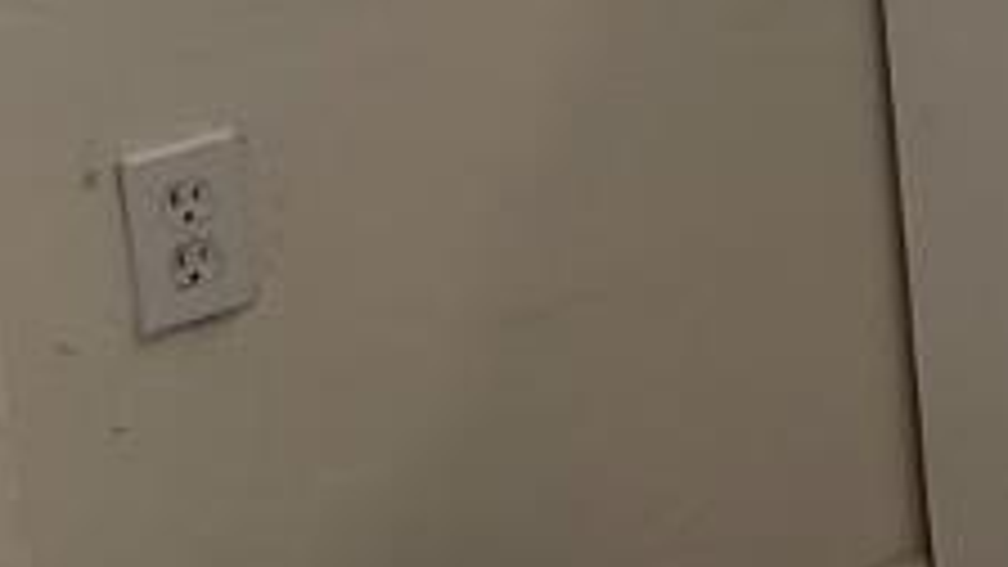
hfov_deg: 8.9
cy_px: -605
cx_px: 3154
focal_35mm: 190
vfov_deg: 6.2
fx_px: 5078
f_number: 1.6
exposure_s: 1/216
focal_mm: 5.1
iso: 40
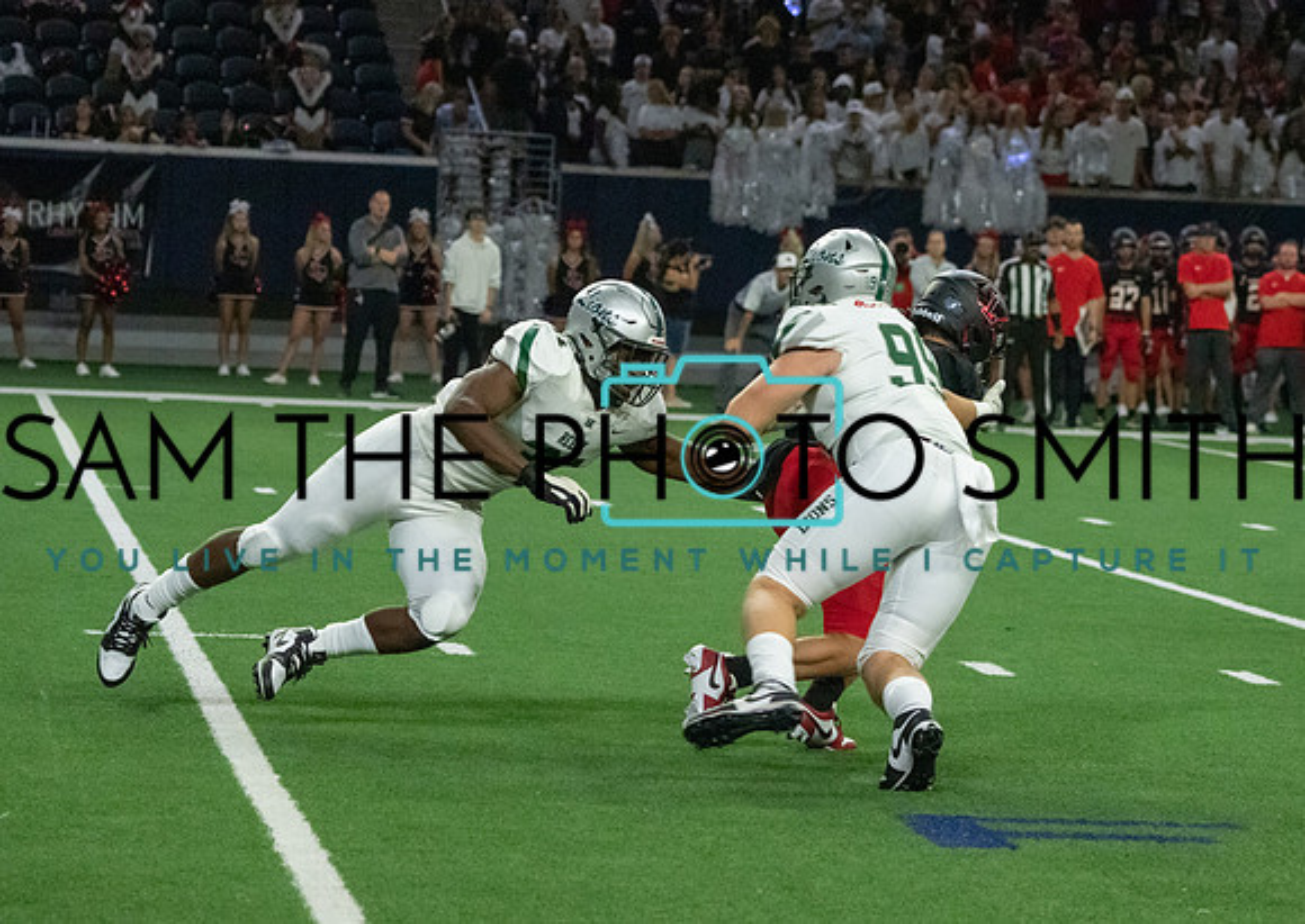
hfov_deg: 12.6
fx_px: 5886
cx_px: 817
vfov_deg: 9.0
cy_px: 486
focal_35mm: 159
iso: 12800
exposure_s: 1/1250
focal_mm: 102
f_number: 4.5
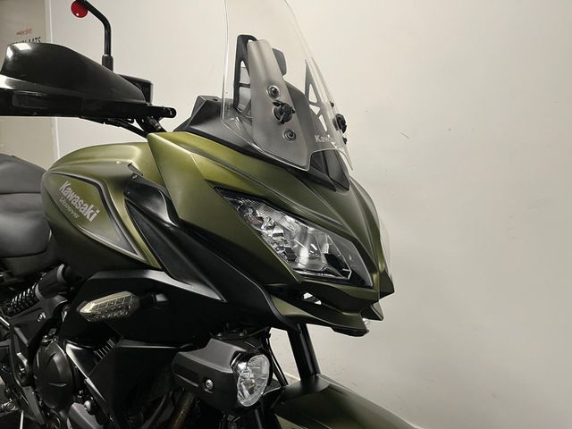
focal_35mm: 26
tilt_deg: -10.0
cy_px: 214
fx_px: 430
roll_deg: -1.4
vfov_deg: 53.1
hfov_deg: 67.3
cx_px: 286
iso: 100
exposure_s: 1/50
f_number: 1.6
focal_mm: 5.1
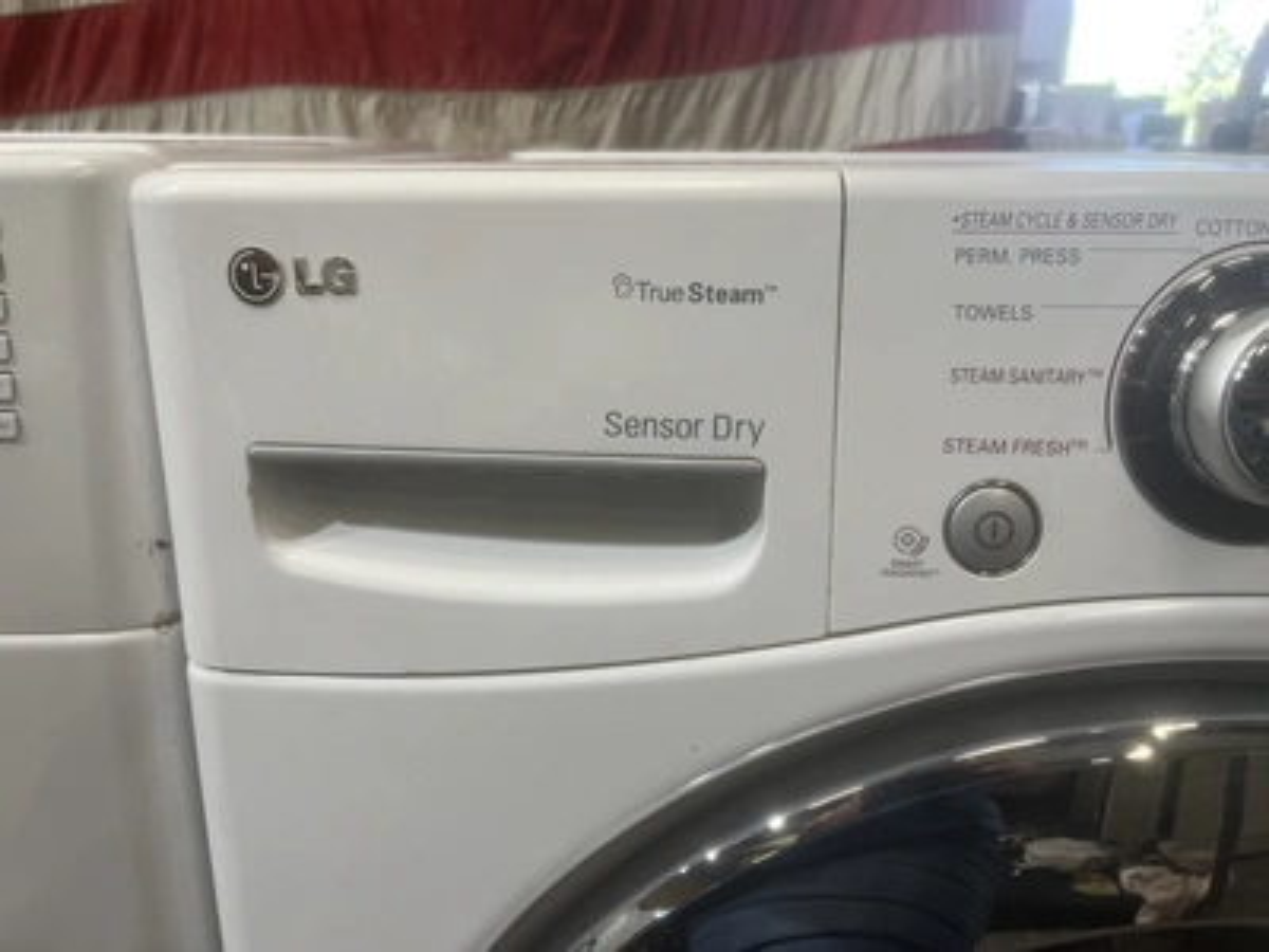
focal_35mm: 26
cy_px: 476
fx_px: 953
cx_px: 634
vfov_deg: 53.1
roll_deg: -0.7
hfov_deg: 67.3
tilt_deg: -17.3
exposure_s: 1/120
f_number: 1.6
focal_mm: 5.1
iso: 100
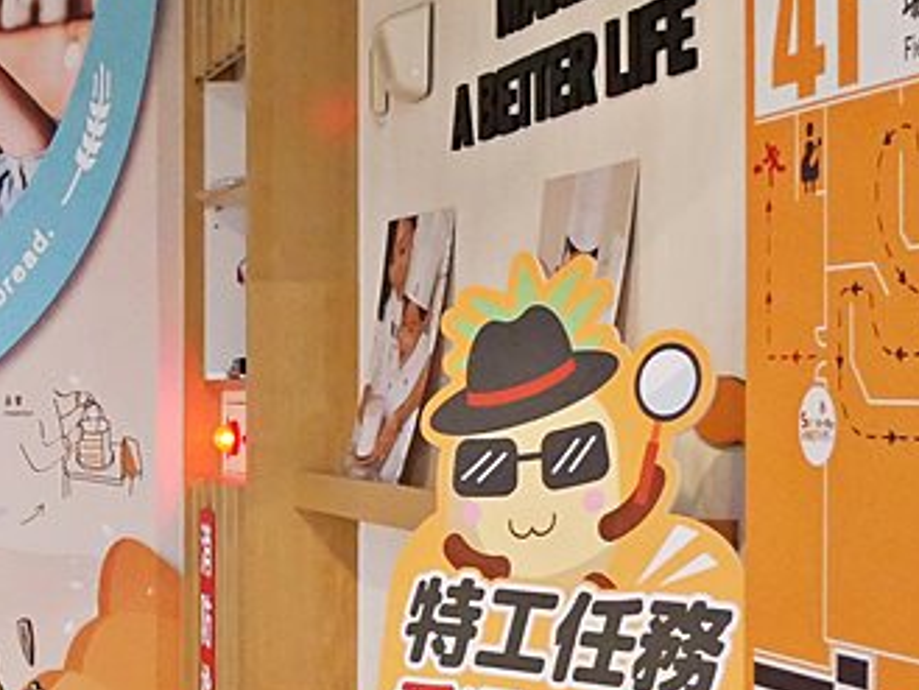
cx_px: -307
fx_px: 2257
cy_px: 390
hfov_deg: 20.8
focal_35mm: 85
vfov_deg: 17.4
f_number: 2.5
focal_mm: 14
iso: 3200
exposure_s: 1/40
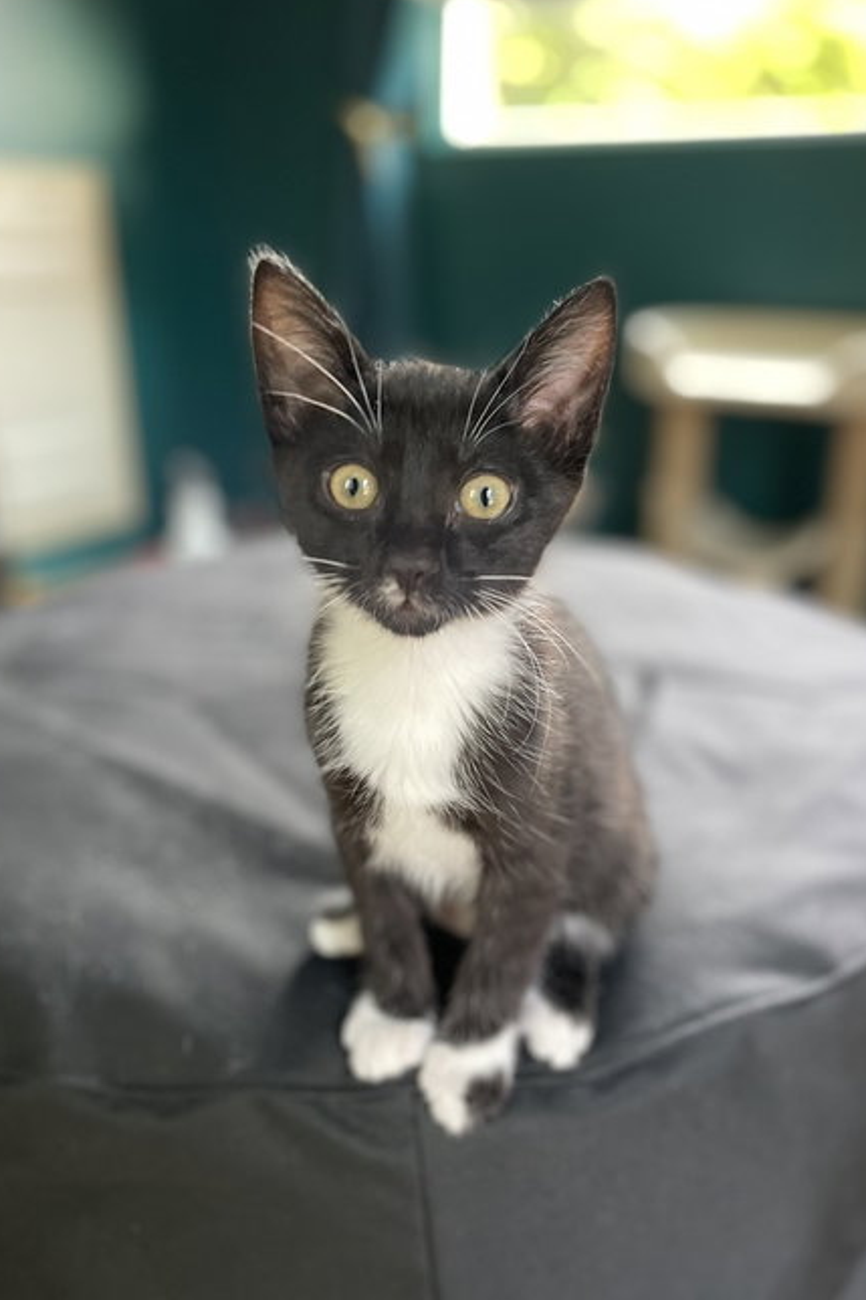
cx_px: 476
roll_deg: -0.1
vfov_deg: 65.5
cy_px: 633
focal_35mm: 28
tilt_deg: -21.8
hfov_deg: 46.3
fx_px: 1011
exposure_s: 1/60
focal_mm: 4.2
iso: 320
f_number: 1.6
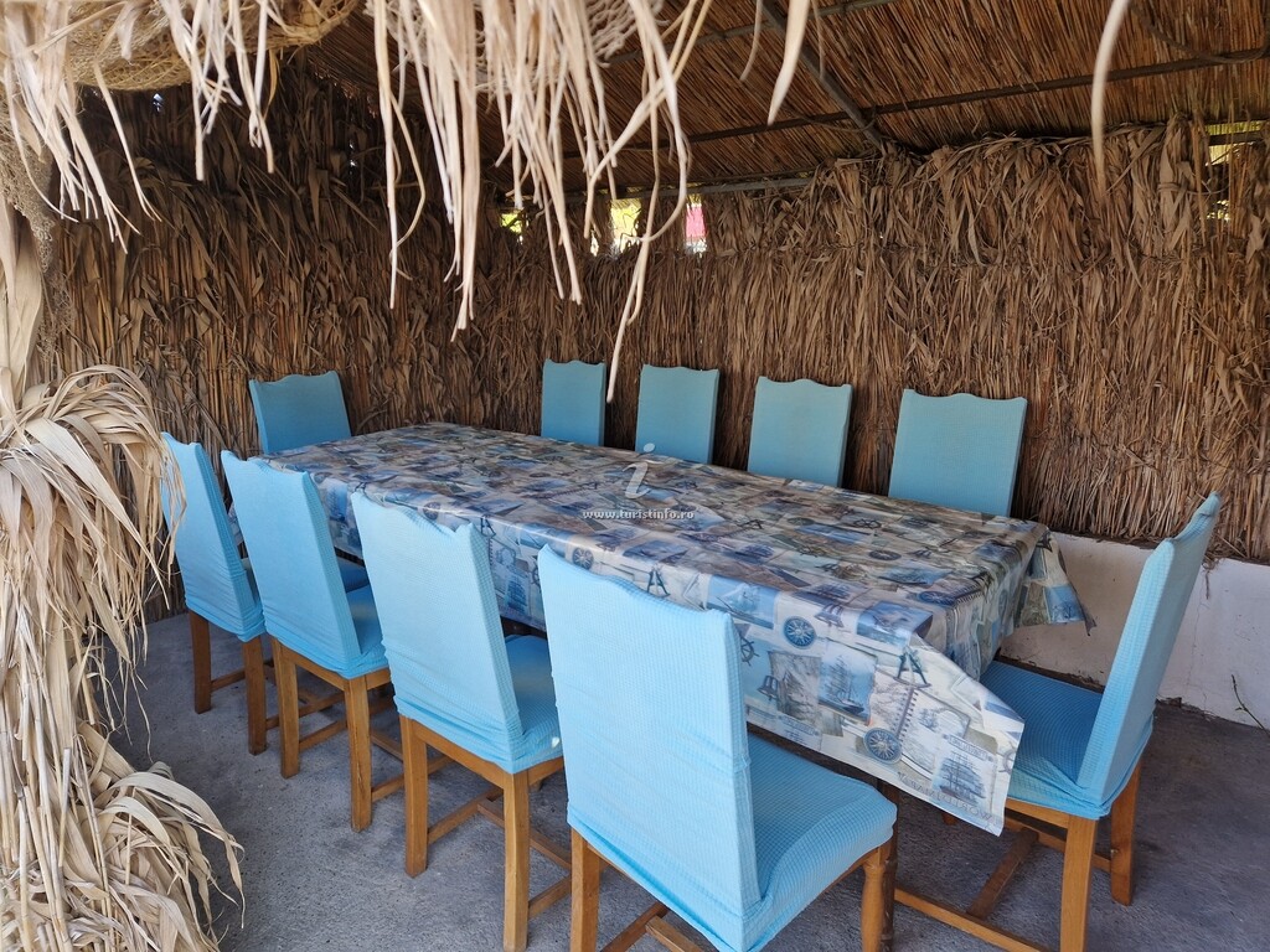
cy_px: 476
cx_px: 635
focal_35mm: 23
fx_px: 844
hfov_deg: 73.9
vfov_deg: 58.9
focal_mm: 5.4
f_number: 1.8
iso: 100
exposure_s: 1/180
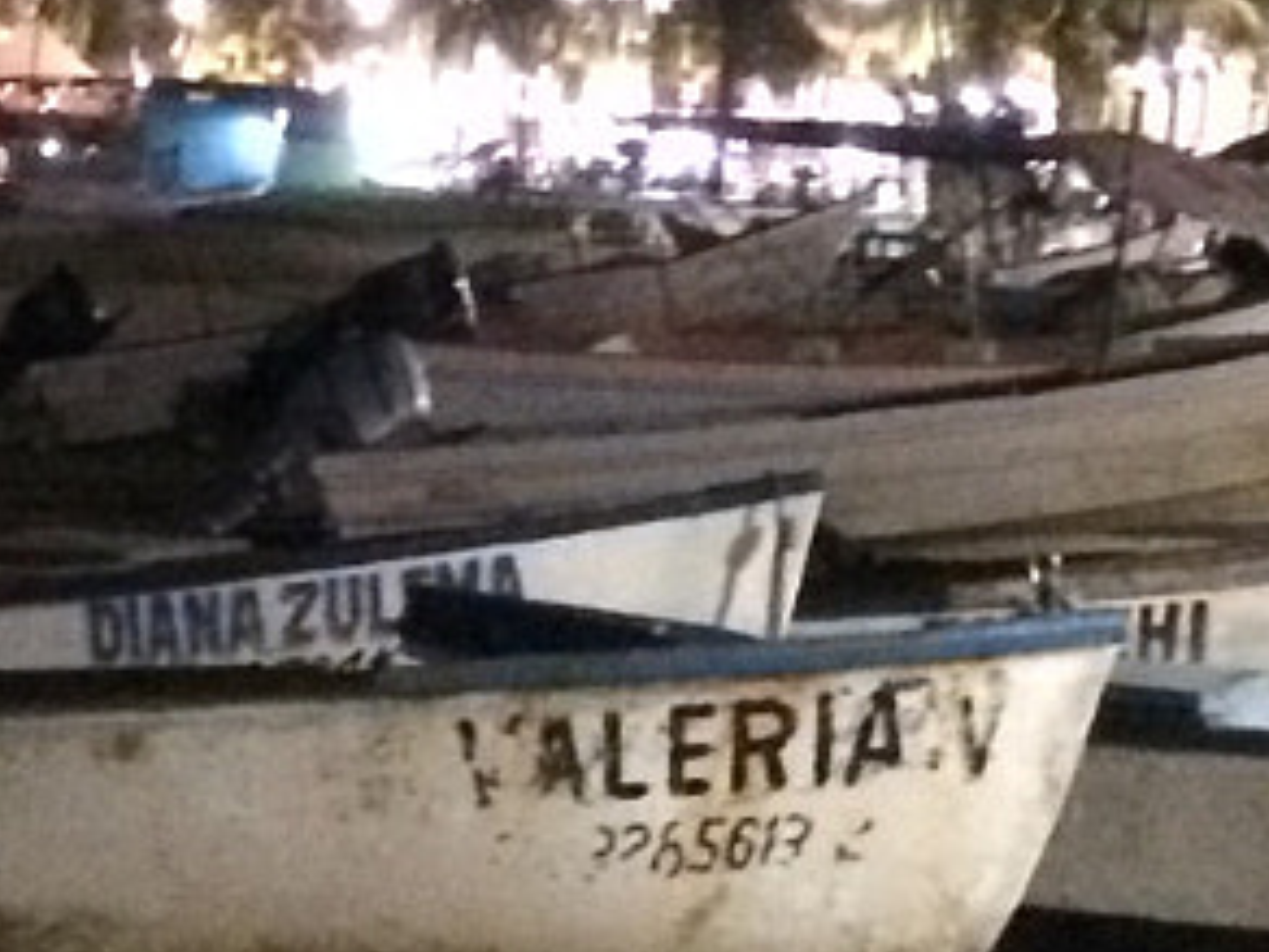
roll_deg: -3.5
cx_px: -695
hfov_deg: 11.8
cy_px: 143
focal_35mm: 159
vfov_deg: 9.3
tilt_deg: -0.6
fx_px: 5829
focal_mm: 4.15
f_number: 2.2
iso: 2000
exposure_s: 1/15
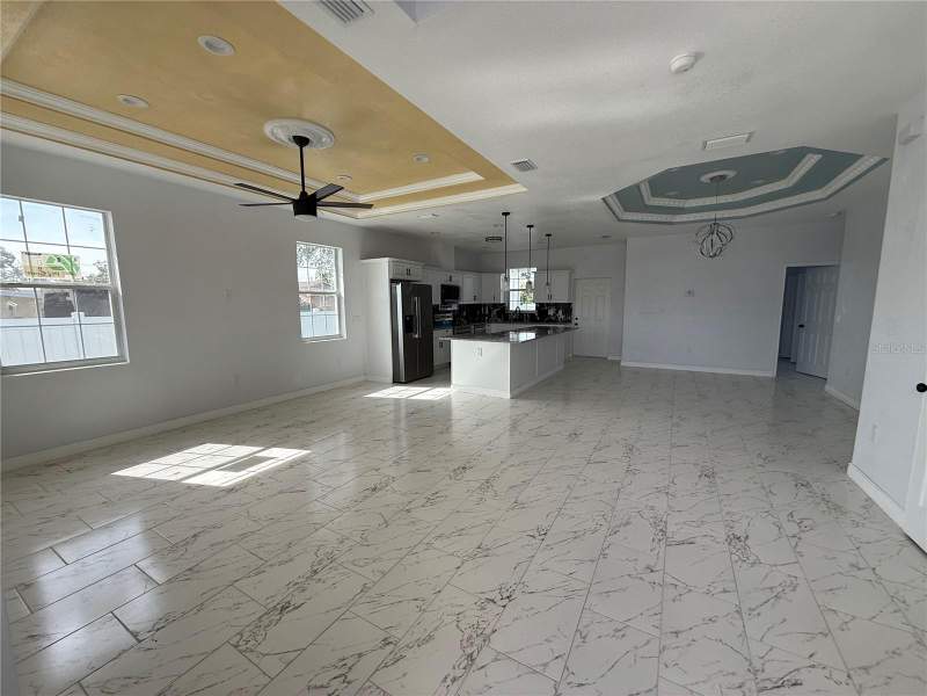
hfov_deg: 102.1
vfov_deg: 85.7
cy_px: 348
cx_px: 464
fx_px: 375
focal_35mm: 14
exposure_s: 1/316
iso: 64
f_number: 2.2
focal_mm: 2.22
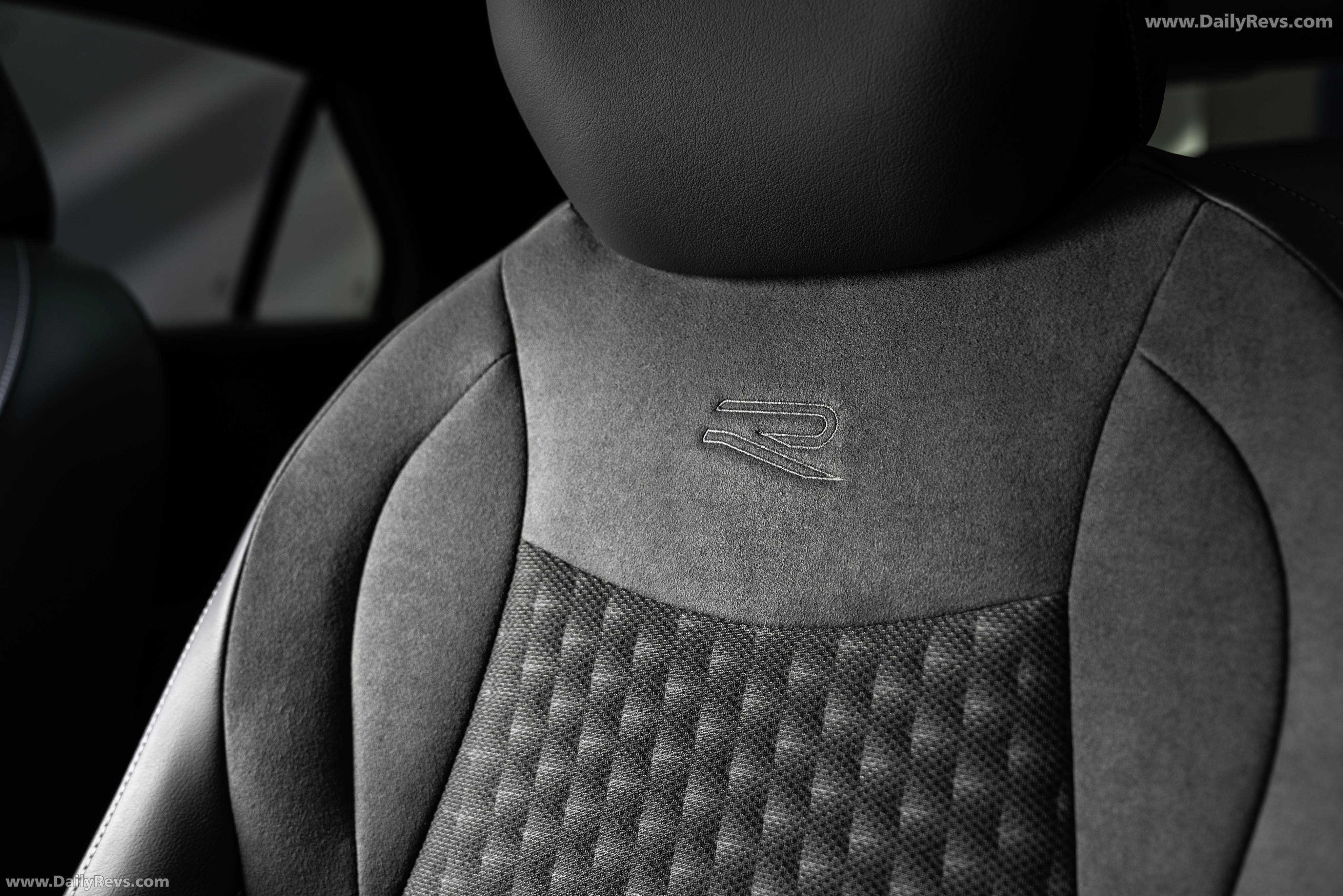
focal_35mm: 37
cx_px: 672
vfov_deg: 36.0
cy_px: 448
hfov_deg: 51.9
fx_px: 1380
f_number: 4.5
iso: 100
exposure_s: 1/2.5
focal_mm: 37
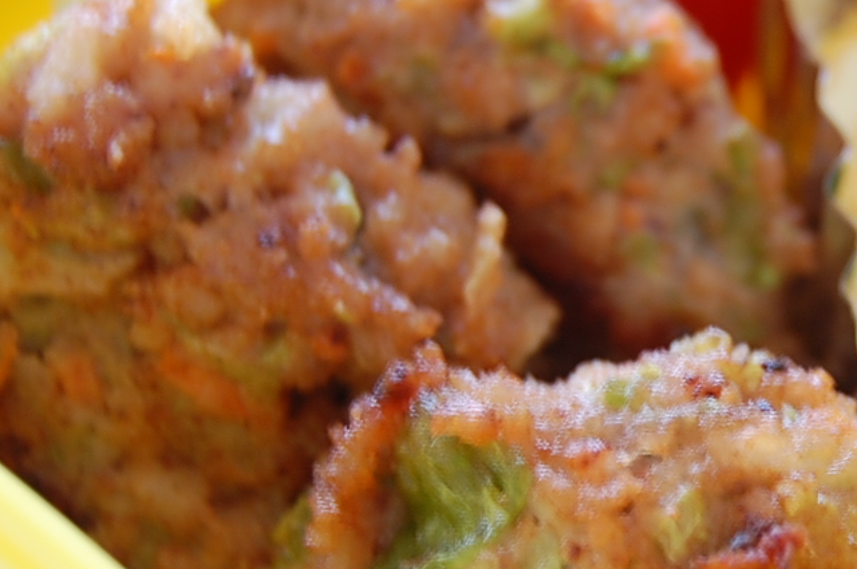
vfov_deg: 10.2
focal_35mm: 134
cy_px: 353
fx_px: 3186
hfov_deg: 15.2
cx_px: 754
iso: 200
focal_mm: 38
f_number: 5
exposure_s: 1/5
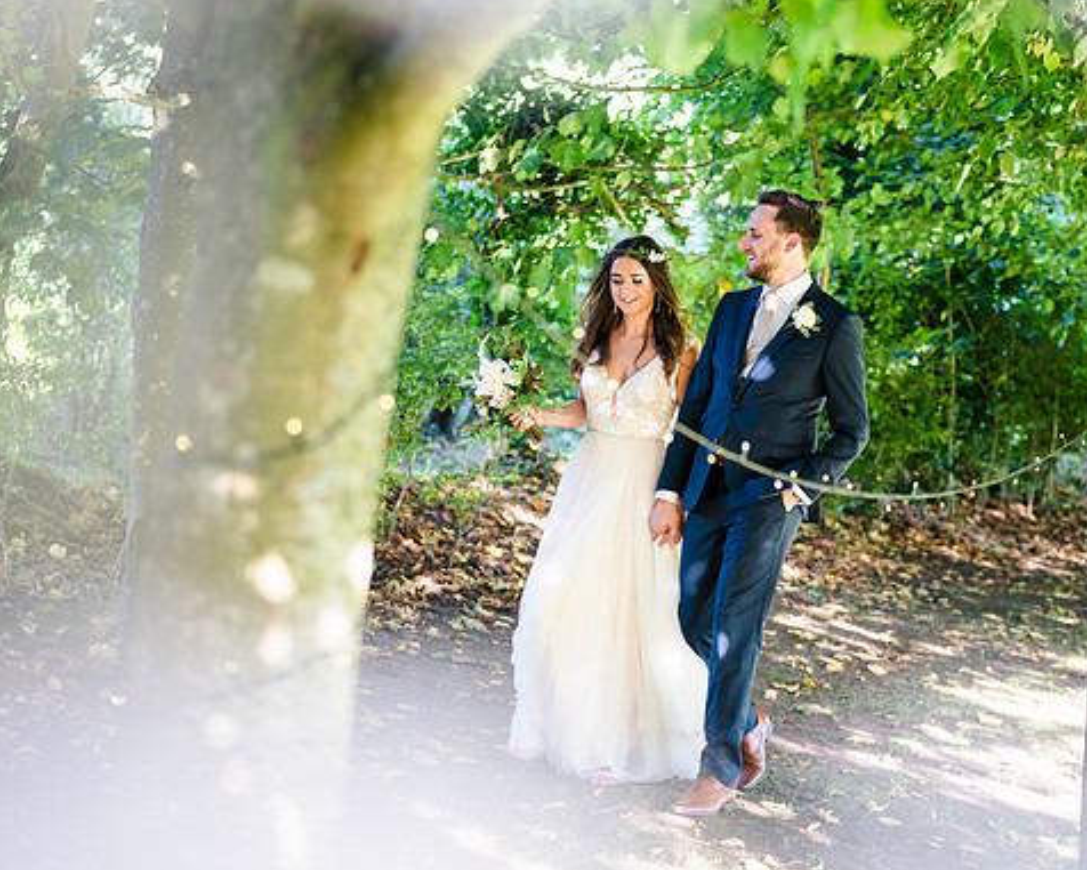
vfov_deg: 17.1
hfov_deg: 21.3
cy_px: 476
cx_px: 536
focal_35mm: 90
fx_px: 2896
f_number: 2.8
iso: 640
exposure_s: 1/200
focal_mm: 72
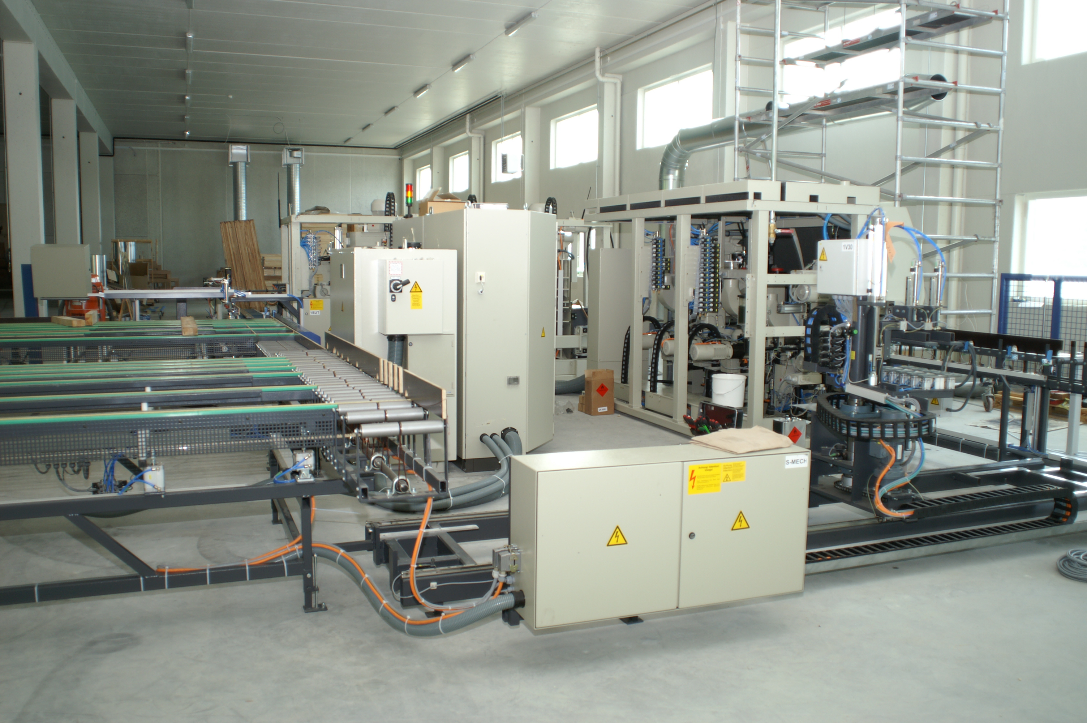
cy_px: 362
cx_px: 544
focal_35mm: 30
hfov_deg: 62.0
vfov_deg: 43.5
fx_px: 905
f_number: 2.8
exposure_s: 1/90
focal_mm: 20
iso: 200
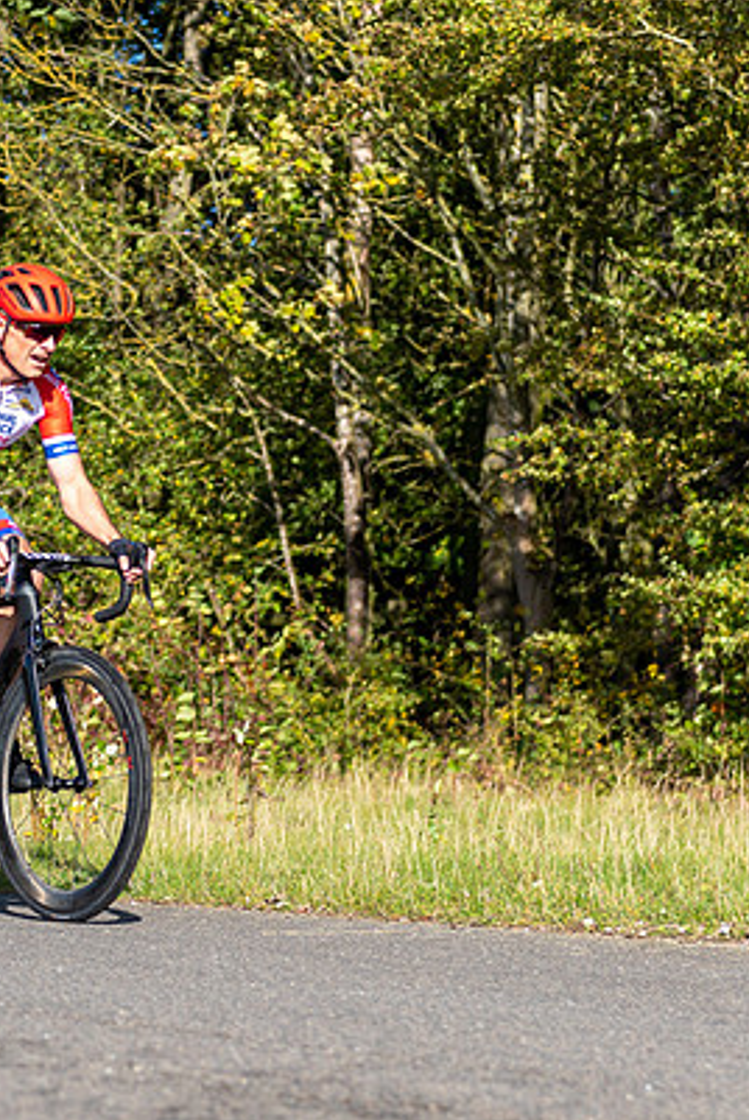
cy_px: 466
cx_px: 94
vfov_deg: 16.6
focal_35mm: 123
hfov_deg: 11.1
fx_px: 3832
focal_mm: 62
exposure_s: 1/2500
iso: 160
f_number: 2.8
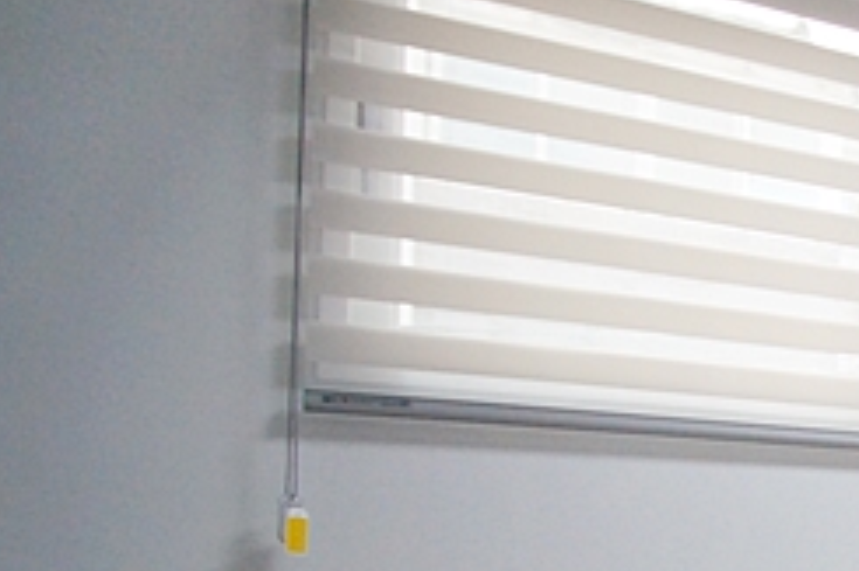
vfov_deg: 26.2
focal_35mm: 49
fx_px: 1168
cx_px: 1395
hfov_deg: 25.4
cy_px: 553
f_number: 3.5
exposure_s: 1/100
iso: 800
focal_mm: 10
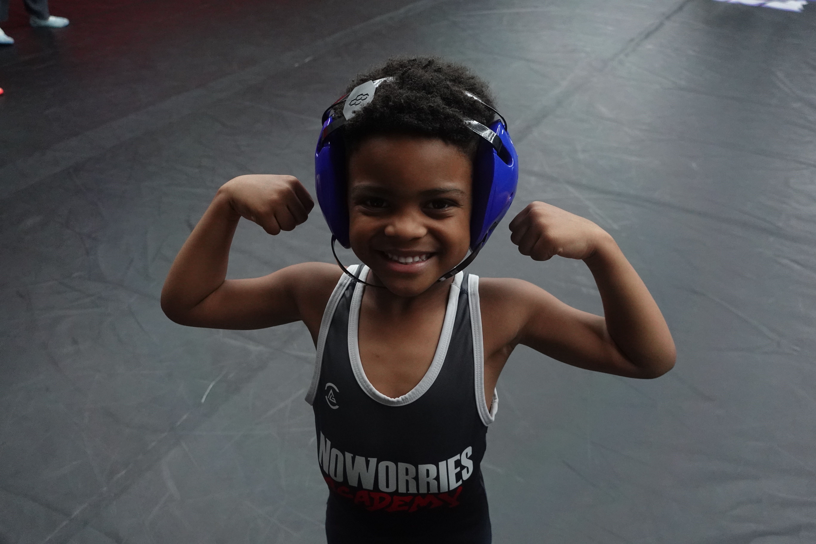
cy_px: 272
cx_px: 408
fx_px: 680
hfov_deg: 61.9
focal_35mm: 30
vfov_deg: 43.6
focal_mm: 11.81
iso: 1600
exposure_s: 1/400
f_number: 2.5
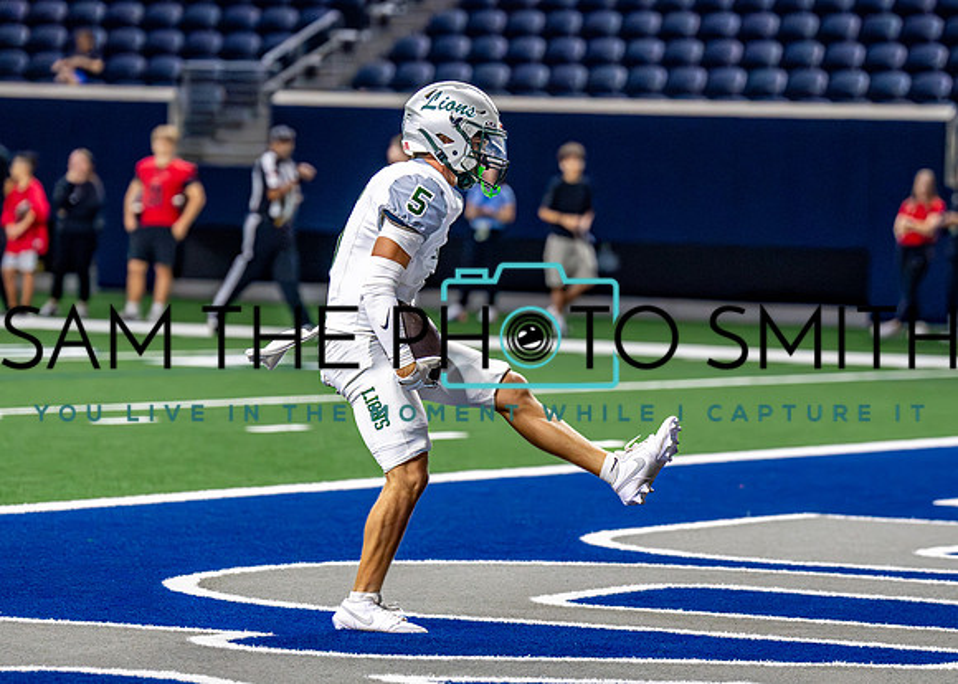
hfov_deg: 9.0
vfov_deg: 6.4
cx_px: 470
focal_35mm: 224
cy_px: 316
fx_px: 6105
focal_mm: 136
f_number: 2.8
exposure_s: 1/2000
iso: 5000
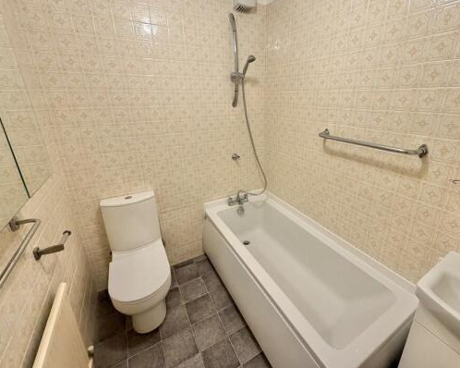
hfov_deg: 92.7
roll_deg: +0.2
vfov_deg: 80.2
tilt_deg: -19.7
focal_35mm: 16
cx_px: 258
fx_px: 218
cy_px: 169
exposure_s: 1/65
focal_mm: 2.22
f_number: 2.2
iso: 320
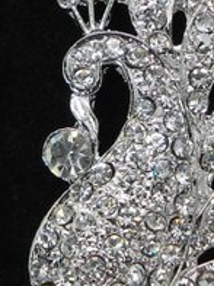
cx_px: 17
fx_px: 997
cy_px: 61
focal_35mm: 121
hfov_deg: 12.2
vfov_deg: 16.2
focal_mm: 6.7
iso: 80
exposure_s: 1/60
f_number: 3.2
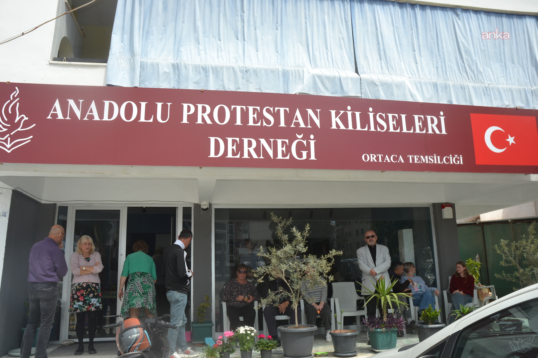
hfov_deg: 67.4
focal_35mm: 27
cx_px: 269
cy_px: 179
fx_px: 403
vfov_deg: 47.9
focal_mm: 18
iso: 100
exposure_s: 1/200
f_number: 7.1
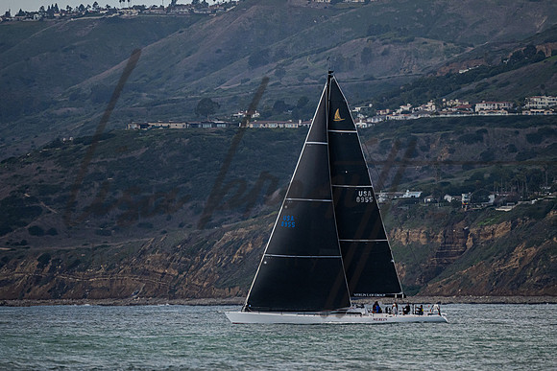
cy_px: 147
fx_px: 8318
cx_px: 289
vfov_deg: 2.6
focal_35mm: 537
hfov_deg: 3.8
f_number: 5.6
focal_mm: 400
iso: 400
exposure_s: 1/6400
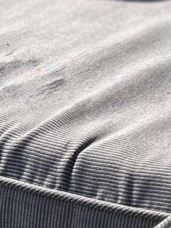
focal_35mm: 170
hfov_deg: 8.4
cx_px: 317
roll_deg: -1.8
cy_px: 15
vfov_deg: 11.5
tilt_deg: -17.7
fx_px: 1120
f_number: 1.5
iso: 50
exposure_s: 1/2841
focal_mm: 5.7
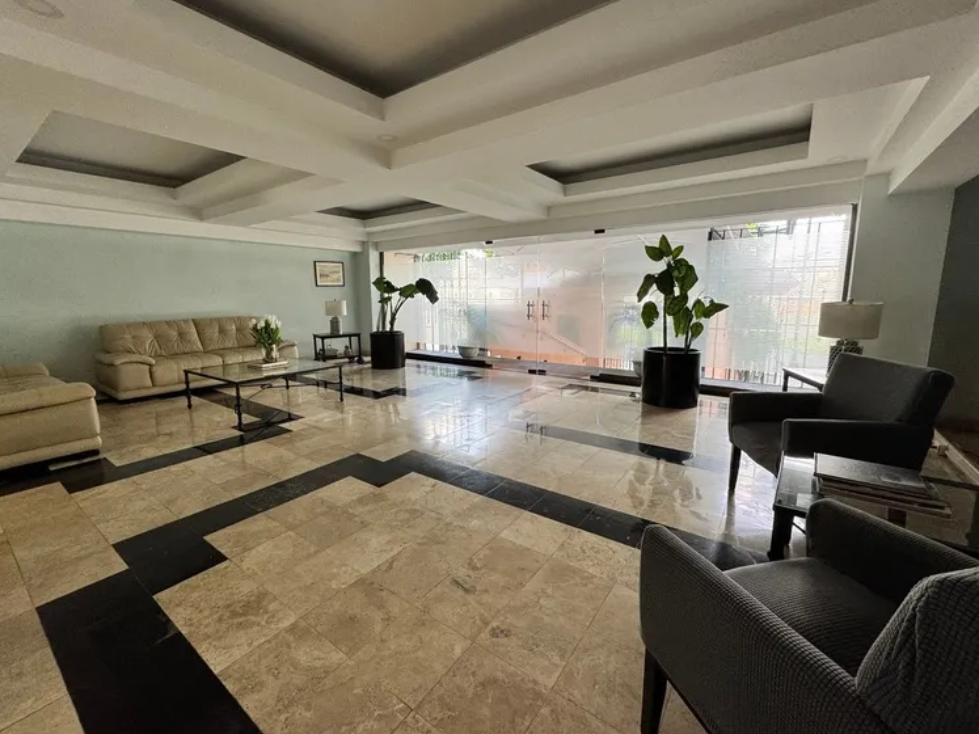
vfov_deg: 81.7
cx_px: 473
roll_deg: +0.1
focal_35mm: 15
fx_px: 424
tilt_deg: -8.0
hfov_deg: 98.1
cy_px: 355
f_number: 2.2
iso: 125
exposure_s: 1/99
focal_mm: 2.22
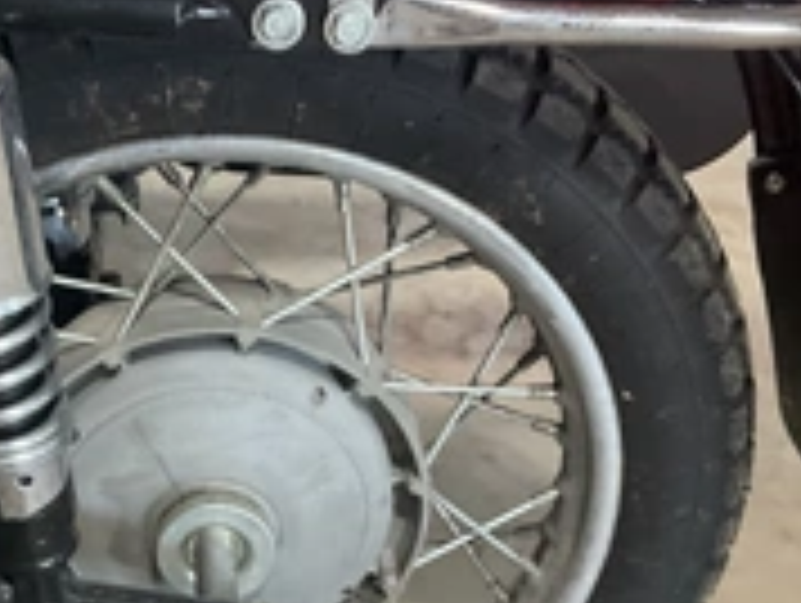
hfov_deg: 29.3
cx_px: 194
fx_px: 1506
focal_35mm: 65
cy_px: 486
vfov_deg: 22.3
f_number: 1.8
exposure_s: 1/60
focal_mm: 3
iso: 250
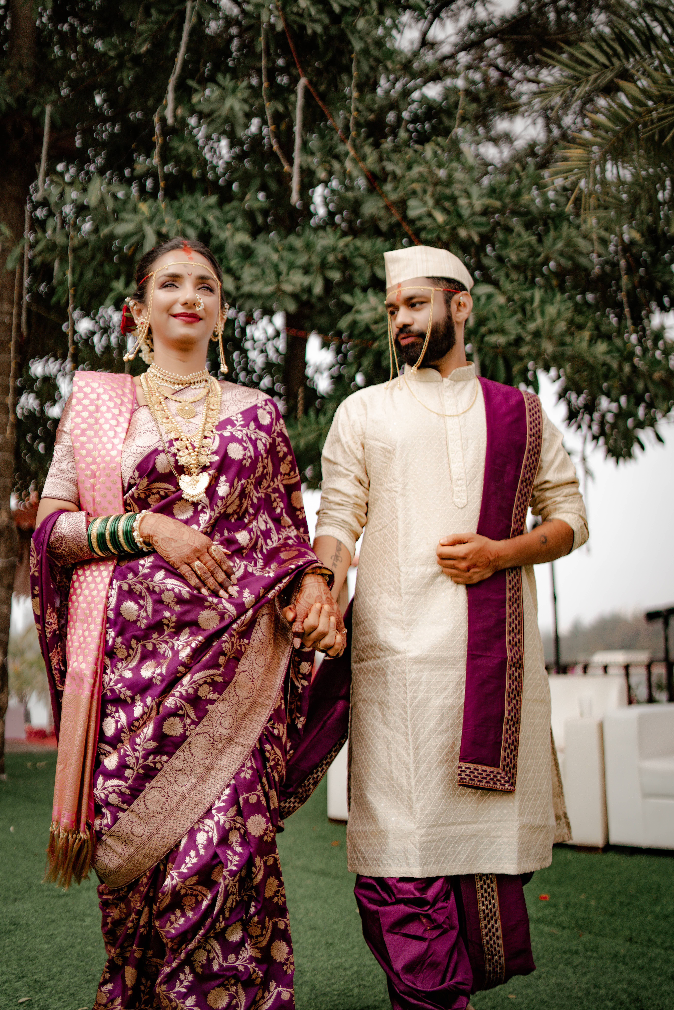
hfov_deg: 37.9
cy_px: 505
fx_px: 982
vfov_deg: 54.4
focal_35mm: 35
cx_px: 337
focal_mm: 35
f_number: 1.4
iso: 400
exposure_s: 1/6400
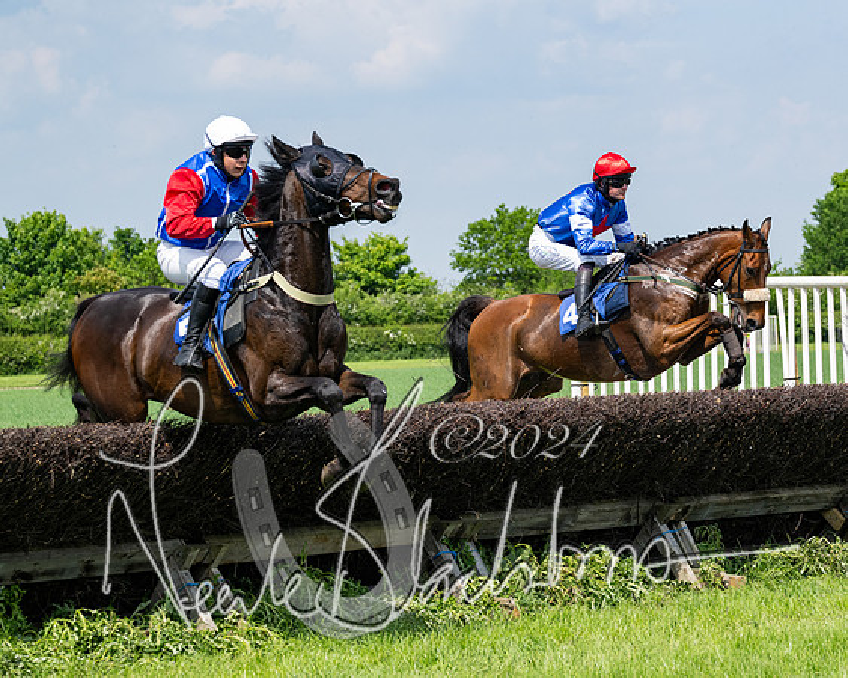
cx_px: 656
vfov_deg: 13.1
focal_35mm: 118
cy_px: 384
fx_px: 2961
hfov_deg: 16.2
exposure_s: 1/3200
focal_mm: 70
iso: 400
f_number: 4
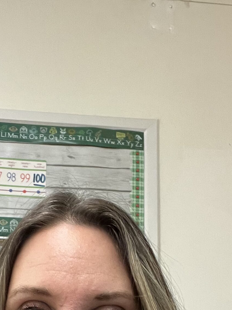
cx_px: 68
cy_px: 341
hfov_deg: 21.5
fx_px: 608
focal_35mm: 68
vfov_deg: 26.3
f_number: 2.2
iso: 250
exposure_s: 1/60
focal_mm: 2.71
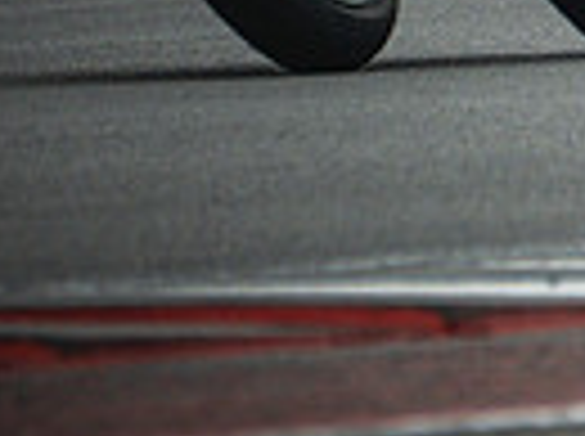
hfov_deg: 0.8
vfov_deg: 0.6
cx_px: 1188
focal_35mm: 2579
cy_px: -420
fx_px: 43504
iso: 1600
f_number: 5.6
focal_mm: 400
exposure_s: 1/1600
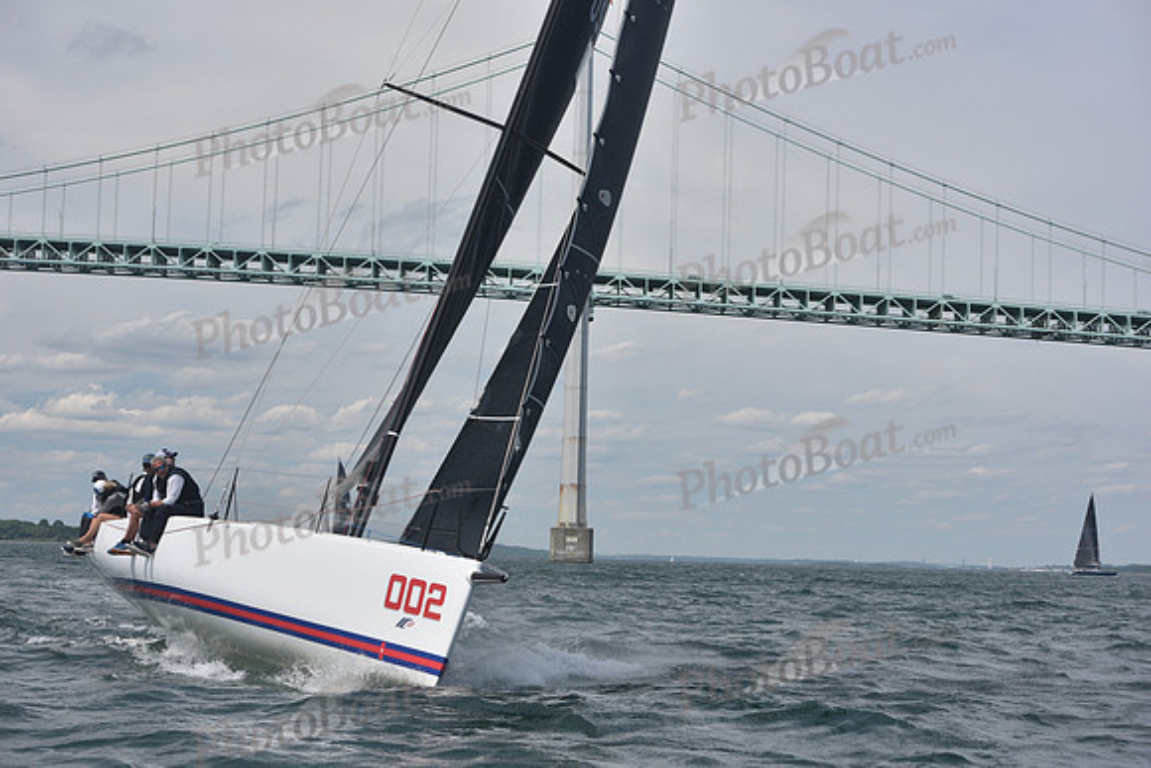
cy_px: 384
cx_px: 576
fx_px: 2398
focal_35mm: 75
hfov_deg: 27.0
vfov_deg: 18.2
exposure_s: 1/800
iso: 320
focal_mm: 75
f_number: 7.1
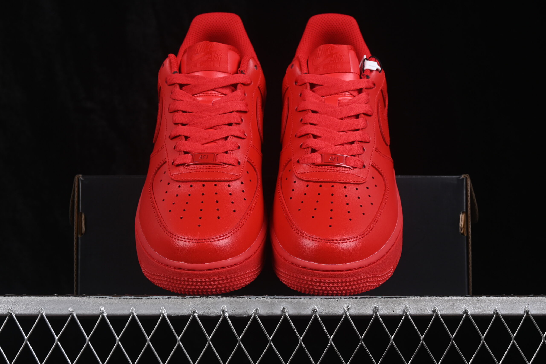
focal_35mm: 75
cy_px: 182
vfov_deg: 18.2
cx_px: 273
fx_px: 1137
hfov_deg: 27.0
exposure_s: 1/80
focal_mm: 50
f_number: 8
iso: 160
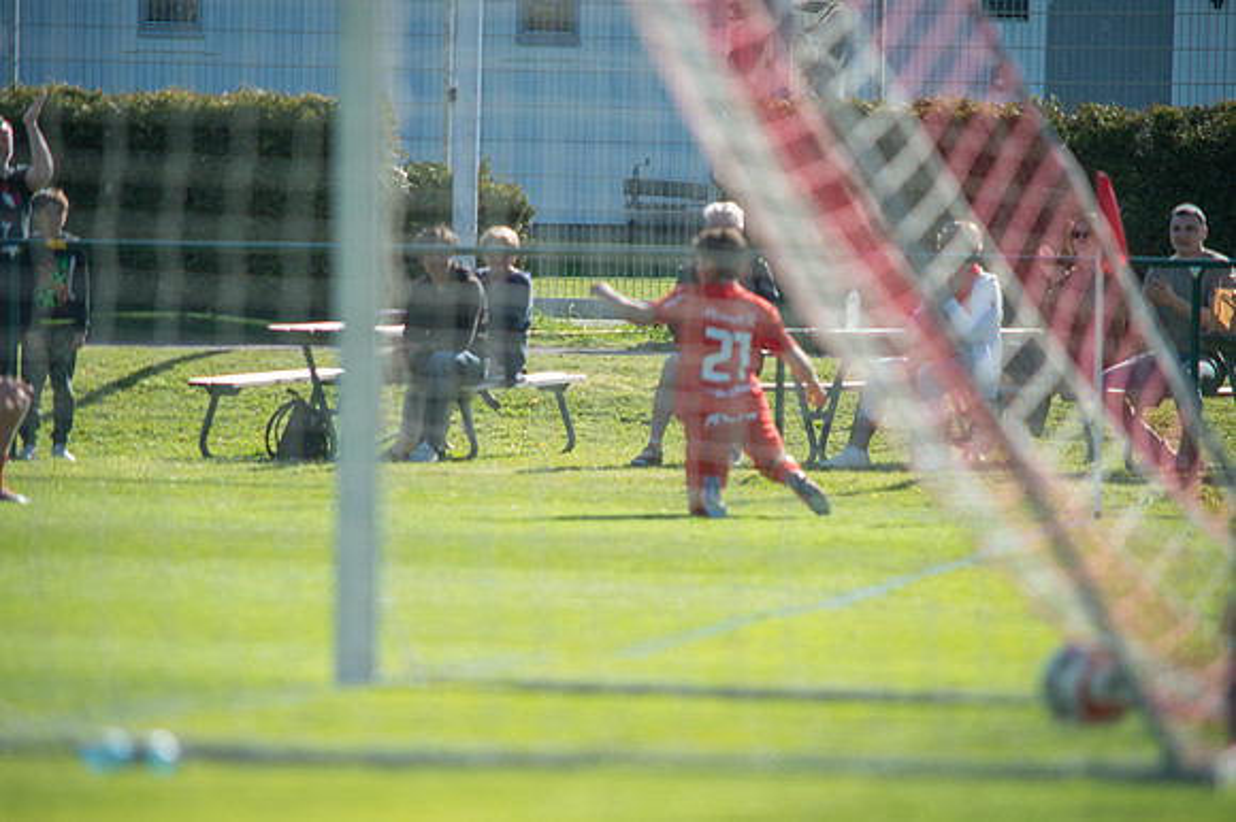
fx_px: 14411
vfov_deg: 3.3
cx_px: 618
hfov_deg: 4.9
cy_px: 411
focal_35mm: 420
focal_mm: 420
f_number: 4
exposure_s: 1/1600
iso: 320
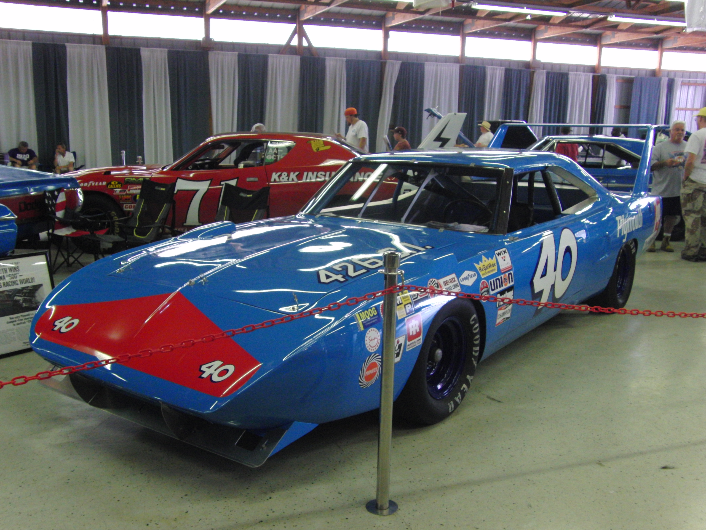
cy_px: 265
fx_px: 755
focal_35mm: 37
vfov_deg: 38.7
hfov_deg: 50.1
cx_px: 353
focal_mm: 6.5
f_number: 3
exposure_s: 1/80
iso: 400
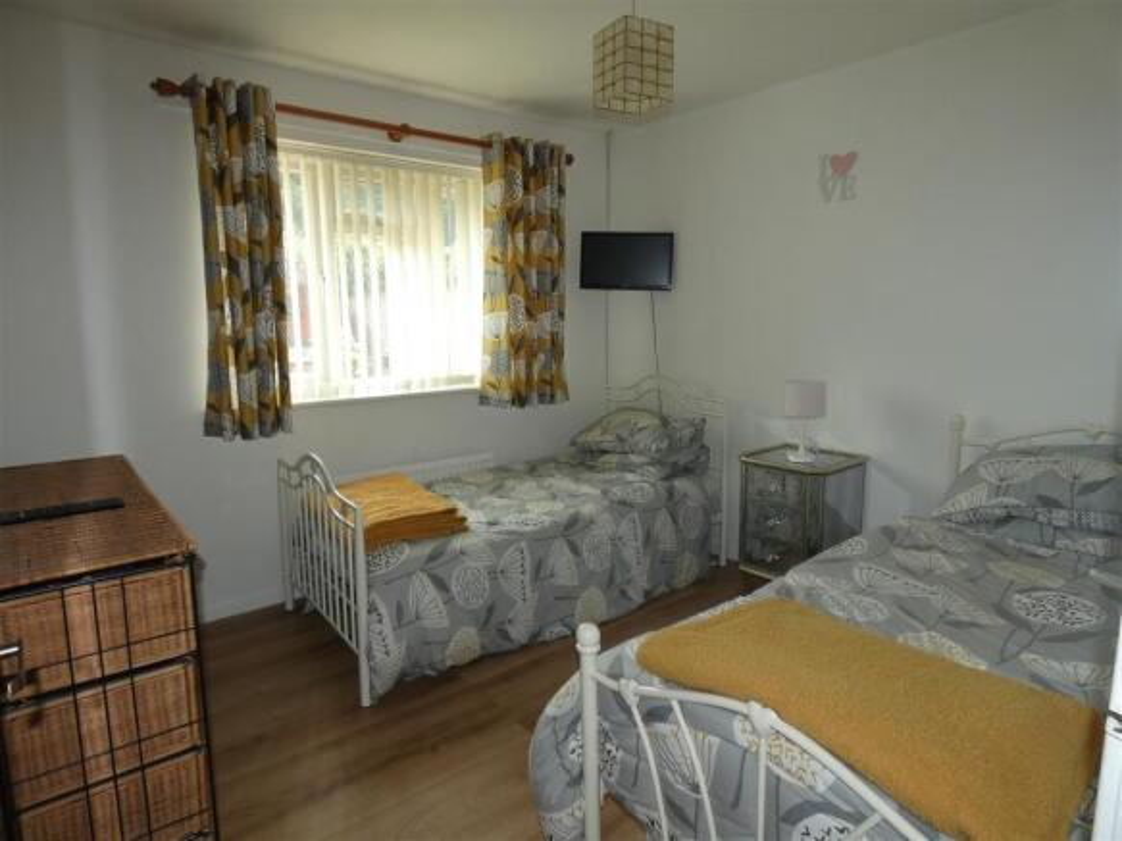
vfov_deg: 66.0
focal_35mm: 20
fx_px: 648
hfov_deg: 81.8
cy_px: 420
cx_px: 561
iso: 80
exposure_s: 1/60
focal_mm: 3.6
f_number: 2.8
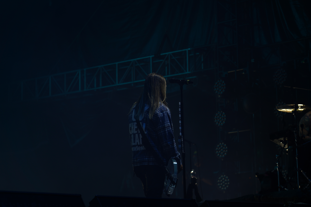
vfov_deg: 13.0
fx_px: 907
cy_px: 104
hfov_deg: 19.5
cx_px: 156
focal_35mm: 105
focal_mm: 105
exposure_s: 1/160
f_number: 4.5
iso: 100
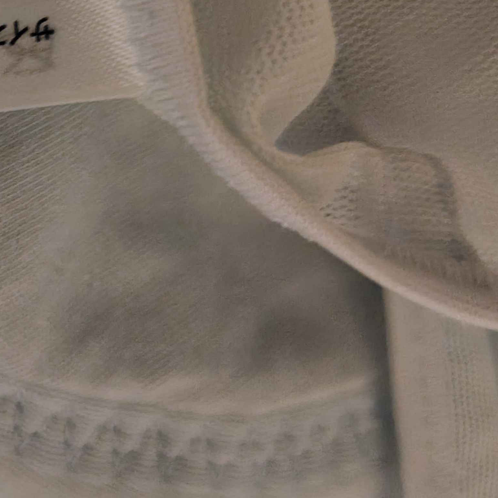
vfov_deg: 31.0
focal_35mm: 54
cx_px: -132
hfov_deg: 27.1
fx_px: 879
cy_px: 110
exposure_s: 1/24
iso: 2346
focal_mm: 5.6
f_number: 1.9
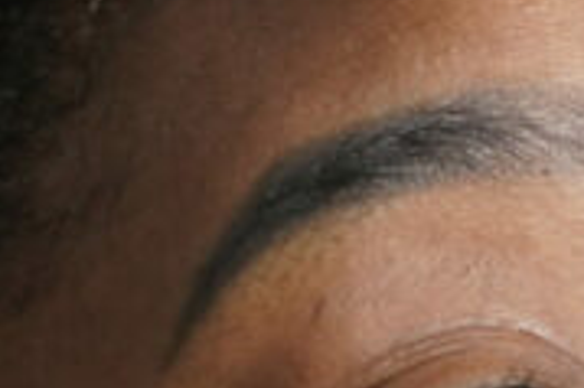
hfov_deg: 1.3
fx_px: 25348
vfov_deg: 0.9
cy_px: 897
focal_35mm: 1564
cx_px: 715
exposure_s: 1/200
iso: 1250
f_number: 2.8
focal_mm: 200
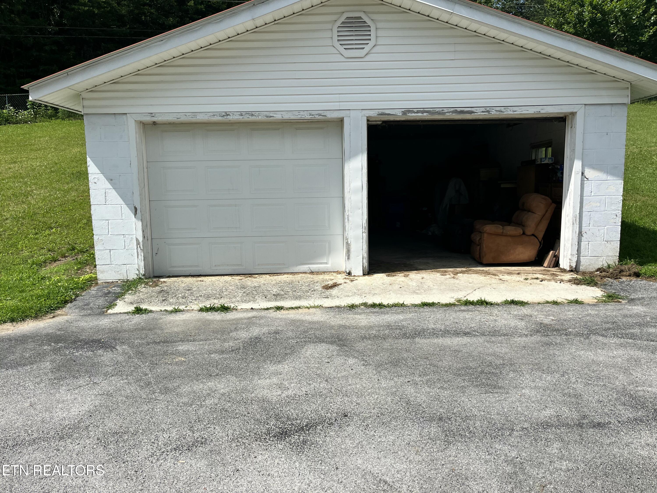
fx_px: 493
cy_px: 246
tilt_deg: -5.9
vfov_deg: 53.1
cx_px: 328
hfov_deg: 67.3
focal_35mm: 26
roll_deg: -0.9
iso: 50
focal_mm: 5.1
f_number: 1.6
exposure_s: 1/5319
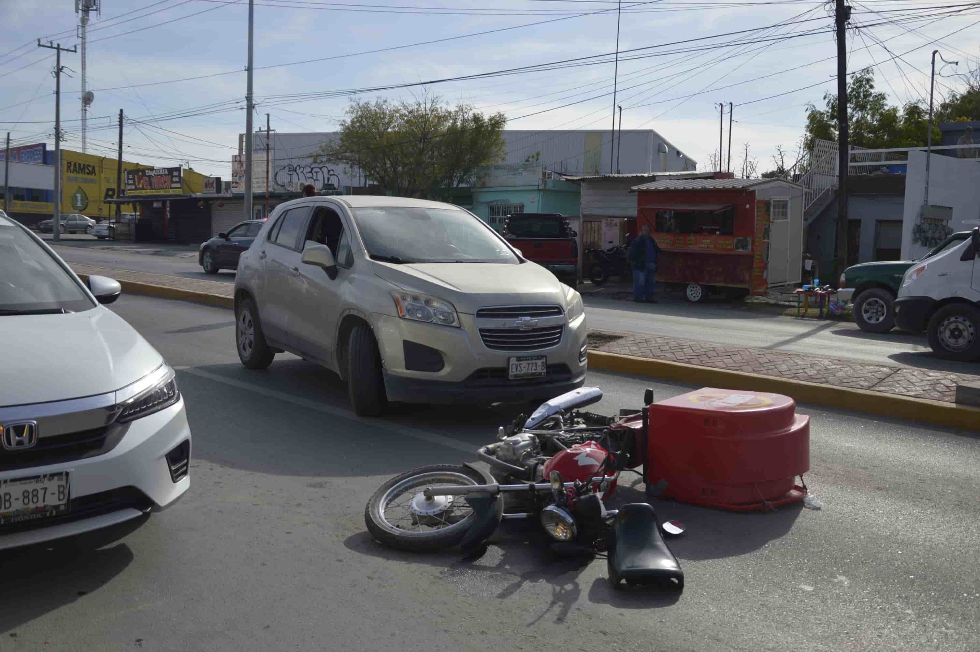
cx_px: 490
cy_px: 326
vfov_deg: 36.8
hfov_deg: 53.2
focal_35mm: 36
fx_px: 979
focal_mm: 24
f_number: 3.8
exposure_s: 1/1000
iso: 100
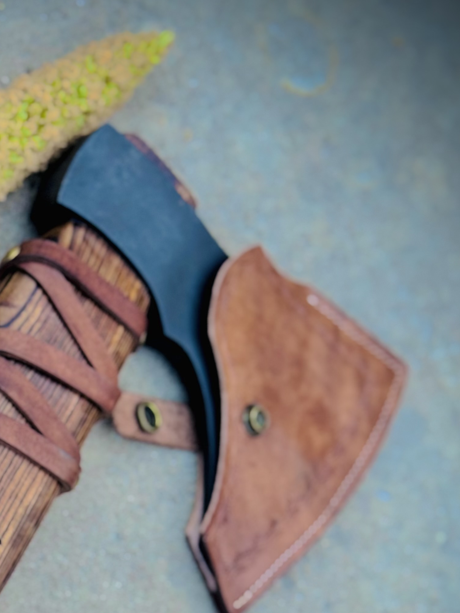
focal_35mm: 96
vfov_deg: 20.1
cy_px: 523
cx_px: 18
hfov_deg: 15.2
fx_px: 1701
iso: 80
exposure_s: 1/121
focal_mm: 6.76
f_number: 1.78
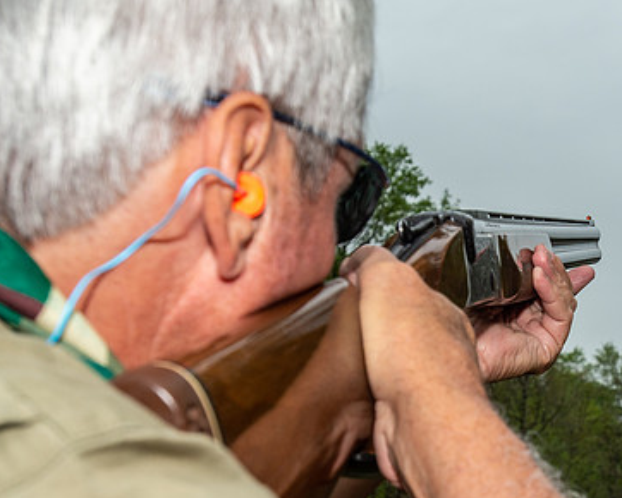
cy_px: 334
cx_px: 564
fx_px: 1455
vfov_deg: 19.4
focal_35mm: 79
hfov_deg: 23.5
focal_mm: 35
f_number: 8
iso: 400
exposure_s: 1/1000
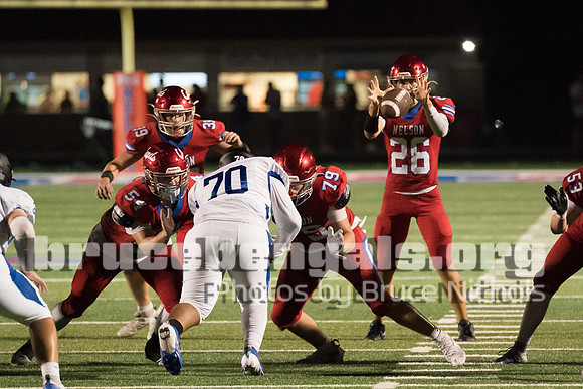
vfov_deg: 3.4
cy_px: 210
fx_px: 6467
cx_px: 366
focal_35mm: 399
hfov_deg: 5.2
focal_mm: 200
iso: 12800
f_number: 2.8
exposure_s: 1/1250
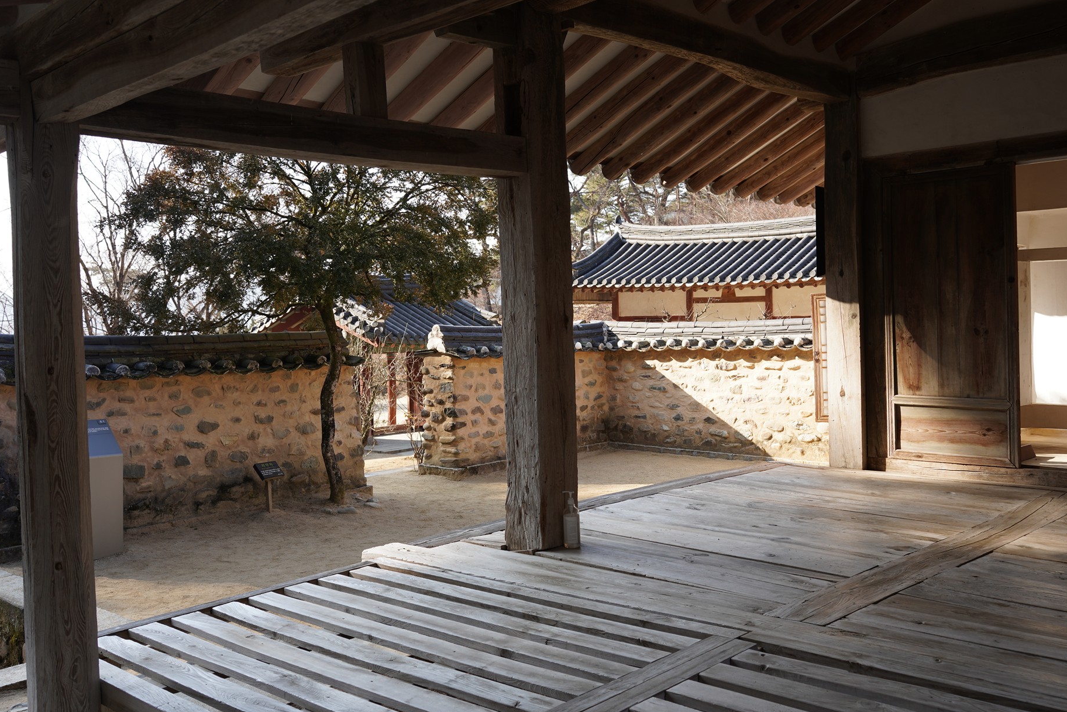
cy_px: 343
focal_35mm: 34
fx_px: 1008
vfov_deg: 38.9
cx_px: 573
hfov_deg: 55.7
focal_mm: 31
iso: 160
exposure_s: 1/100
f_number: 7.1
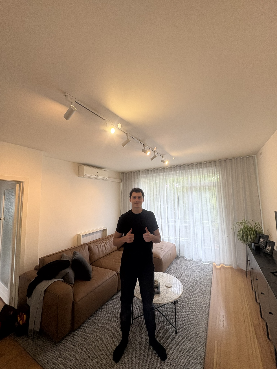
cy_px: 184
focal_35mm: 14
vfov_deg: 102.1
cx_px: 138
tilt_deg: +5.9
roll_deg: +1.1
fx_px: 149
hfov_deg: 85.7
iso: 160
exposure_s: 1/100
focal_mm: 2.22
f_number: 2.2
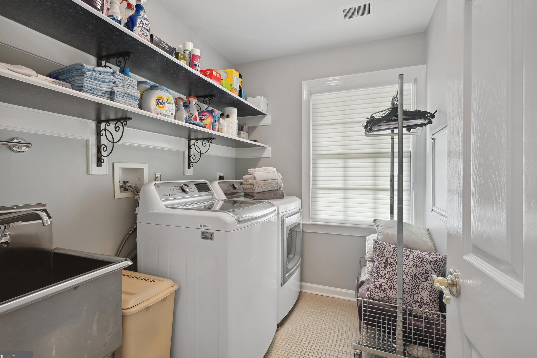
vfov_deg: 68.8
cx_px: 257
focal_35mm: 18
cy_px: 182
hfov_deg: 91.5
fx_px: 261
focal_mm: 16.5
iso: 200
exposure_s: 1/25
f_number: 8
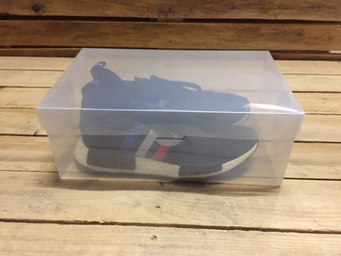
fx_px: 286
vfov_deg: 48.2
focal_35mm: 29
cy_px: 128
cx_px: 170
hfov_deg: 61.7
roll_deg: +1.8
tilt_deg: -35.5
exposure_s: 1/17
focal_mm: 4.15
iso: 400
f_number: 2.2
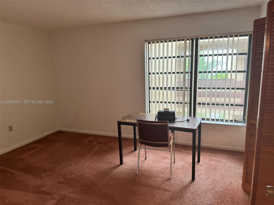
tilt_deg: -10.5
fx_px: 190
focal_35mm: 24
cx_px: 137
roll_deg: +0.6
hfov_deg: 71.6
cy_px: 102
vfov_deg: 56.8
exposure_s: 1/60
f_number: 1.78
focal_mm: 6.76
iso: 400
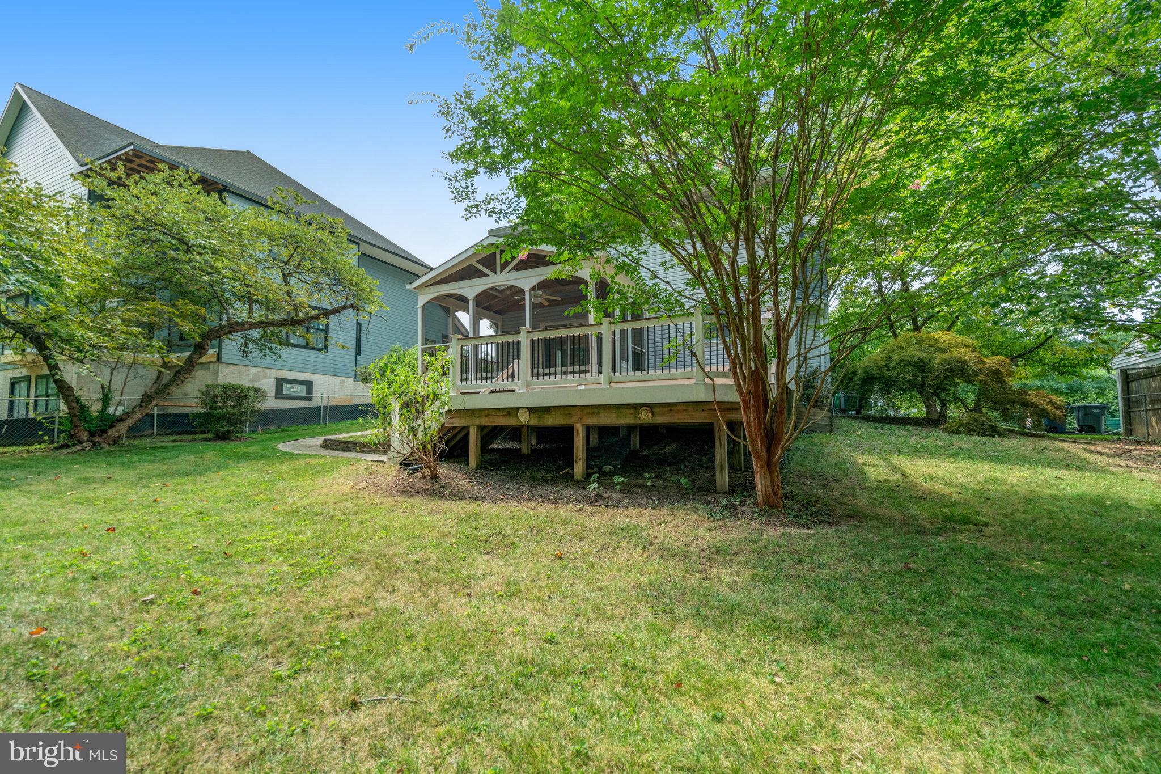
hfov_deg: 96.7
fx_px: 516
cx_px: 580
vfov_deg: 73.7
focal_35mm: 16
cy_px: 387
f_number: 8
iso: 1250
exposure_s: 1/800
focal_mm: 16
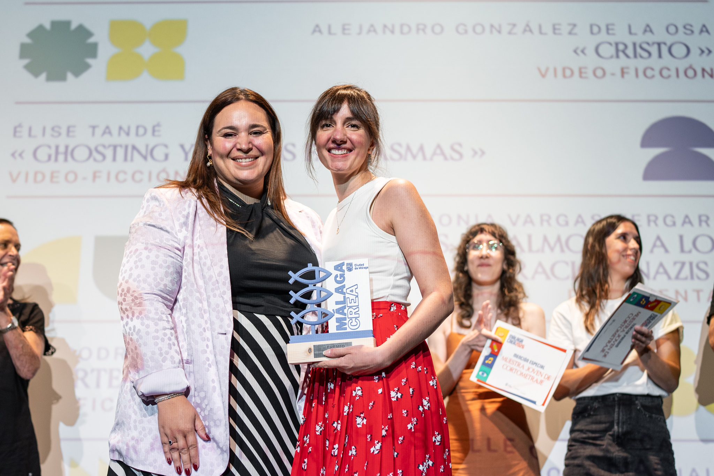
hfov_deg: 54.4
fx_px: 694
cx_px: 357
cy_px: 238
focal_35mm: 35
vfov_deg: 37.8
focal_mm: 35
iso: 125
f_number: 1.4
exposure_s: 1/80
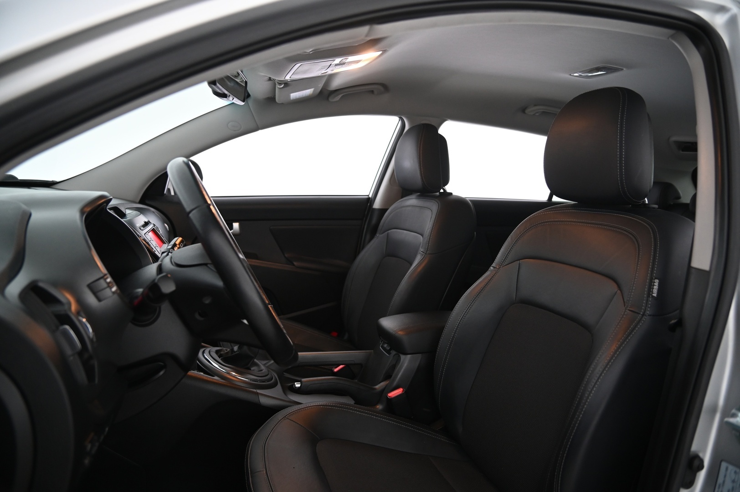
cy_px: 246
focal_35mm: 24
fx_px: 493
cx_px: 370
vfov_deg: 53.1
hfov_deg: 73.8
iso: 2000
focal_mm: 24
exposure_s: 1/25
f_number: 4
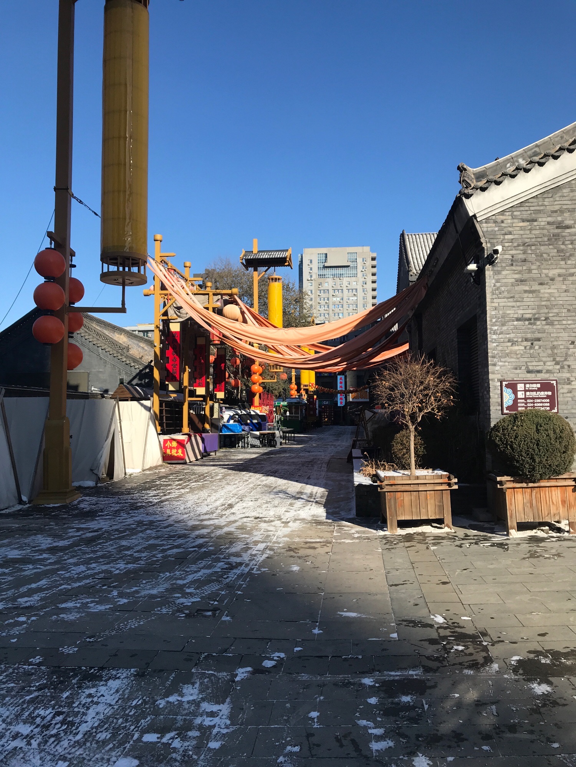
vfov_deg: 63.4
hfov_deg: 49.7
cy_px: 384
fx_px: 621
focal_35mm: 28
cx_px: 288
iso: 20
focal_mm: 3.99
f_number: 1.8
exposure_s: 1/2227
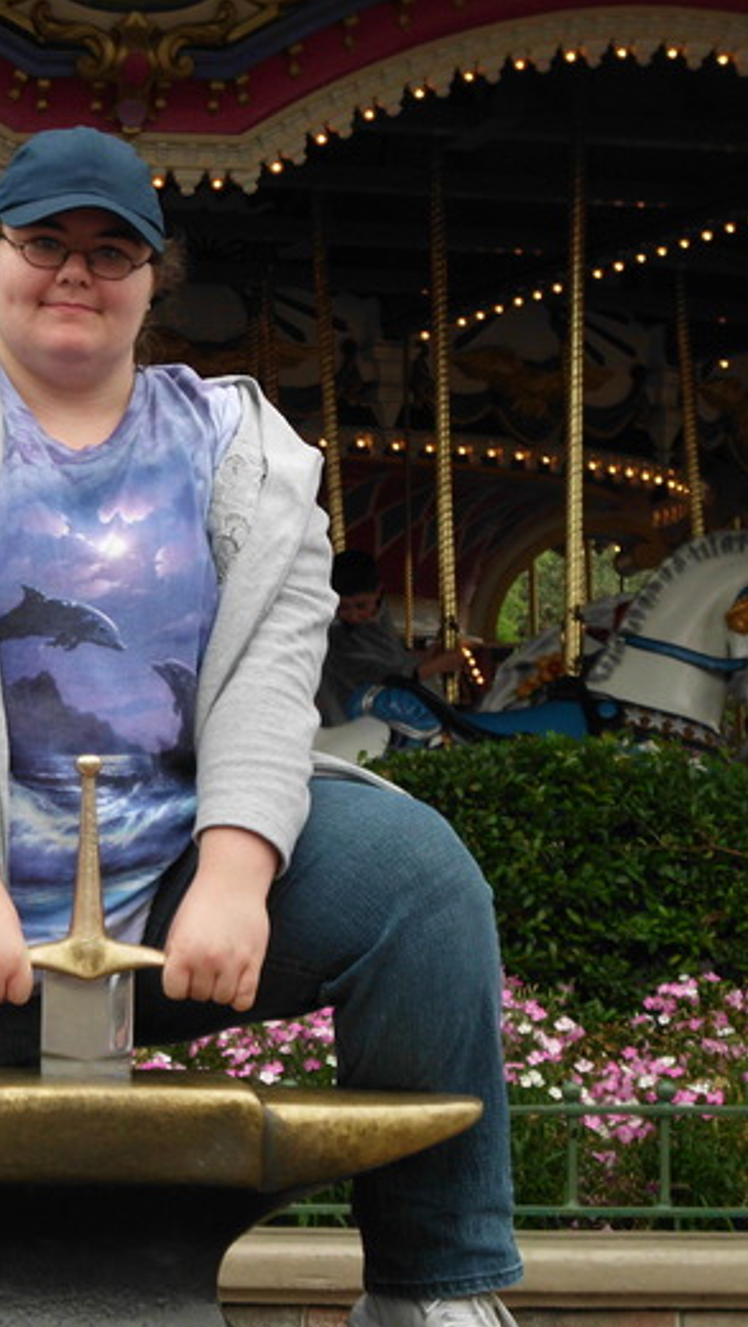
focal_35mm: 107
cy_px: 665
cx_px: 49
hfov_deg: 11.3
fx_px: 3768
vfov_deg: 20.0
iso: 100
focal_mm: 13.13
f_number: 4.9
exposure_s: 1/181
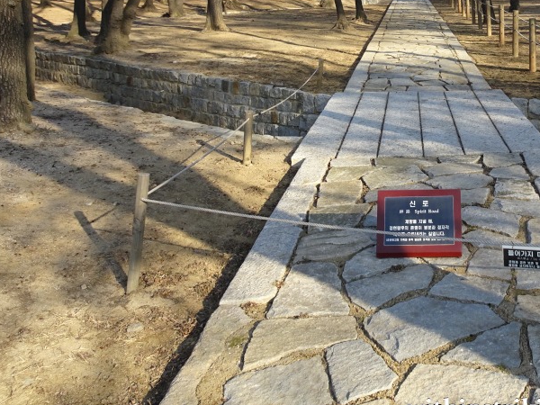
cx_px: 418
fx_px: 624
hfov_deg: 44.9
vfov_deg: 35.1
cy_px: 94
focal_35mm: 40
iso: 80
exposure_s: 1/320
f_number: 3.5
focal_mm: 4.1
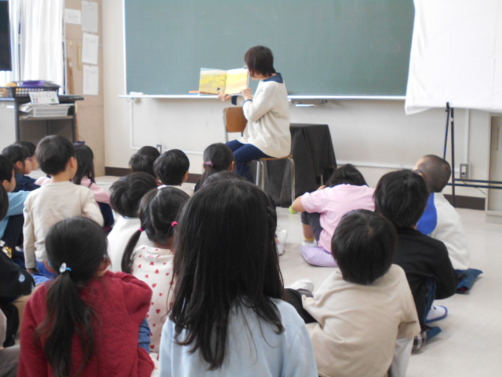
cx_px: 251
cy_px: 188
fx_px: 725
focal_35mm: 50
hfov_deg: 38.2
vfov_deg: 29.1
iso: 280
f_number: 4.5
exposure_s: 1/30
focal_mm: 8.8
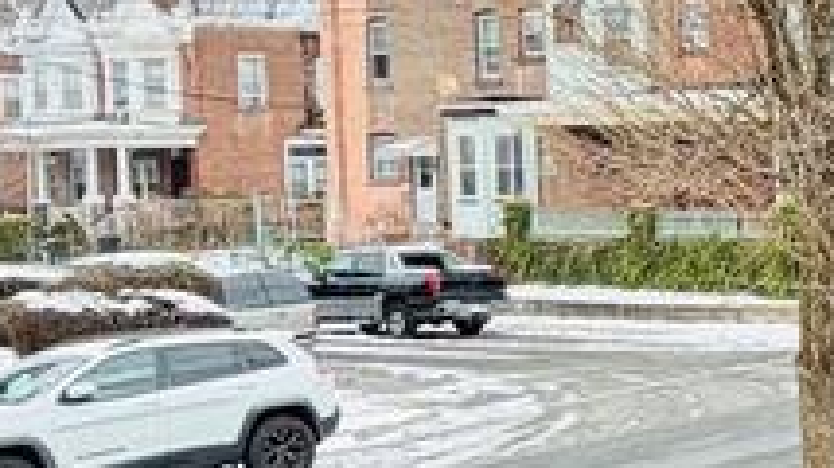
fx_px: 1702
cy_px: 289
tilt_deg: -4.2
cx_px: 1130
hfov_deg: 23.7
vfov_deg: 15.6
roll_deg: +0.3
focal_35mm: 77
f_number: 2.2
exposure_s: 1/234
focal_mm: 2.22
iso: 40
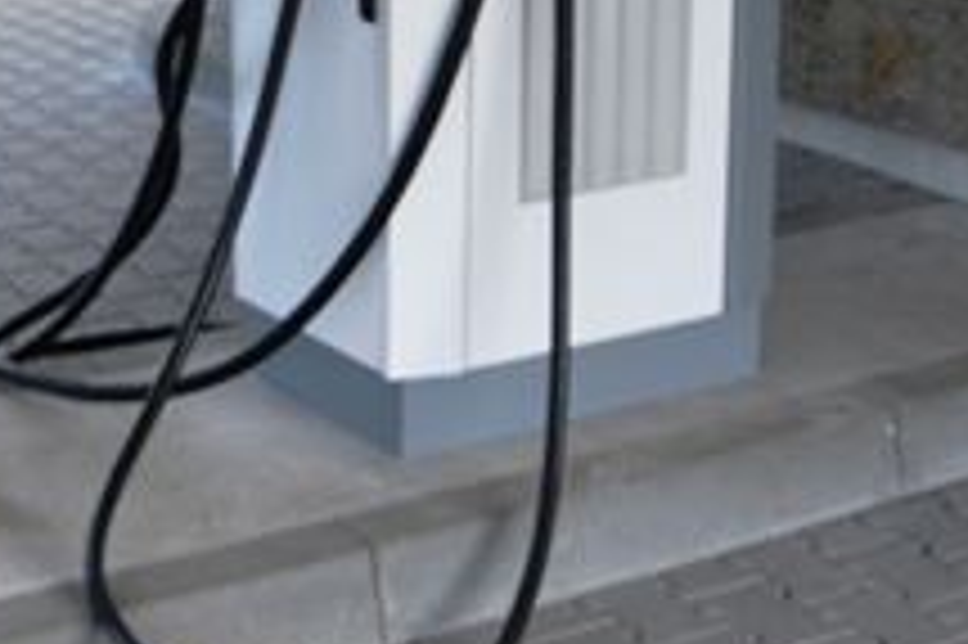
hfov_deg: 24.1
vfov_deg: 15.9
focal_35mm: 83
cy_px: -101
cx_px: 203
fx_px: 2230
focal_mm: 18
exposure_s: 1/125
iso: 125
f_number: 5.6
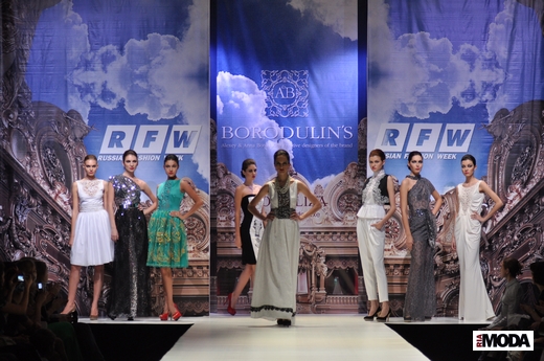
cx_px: 272
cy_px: 180
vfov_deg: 11.4
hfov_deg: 17.1
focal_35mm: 120
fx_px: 1811
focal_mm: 80
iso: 640
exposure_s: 1/80
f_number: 3.2
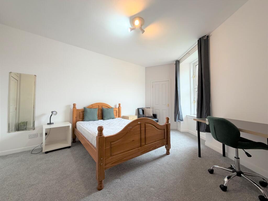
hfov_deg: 102.1
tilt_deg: +1.2
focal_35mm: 14
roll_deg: +0.1
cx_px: 134
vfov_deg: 85.7
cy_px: 100
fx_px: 108
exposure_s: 1/121
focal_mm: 2.22
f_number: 2.2
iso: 160
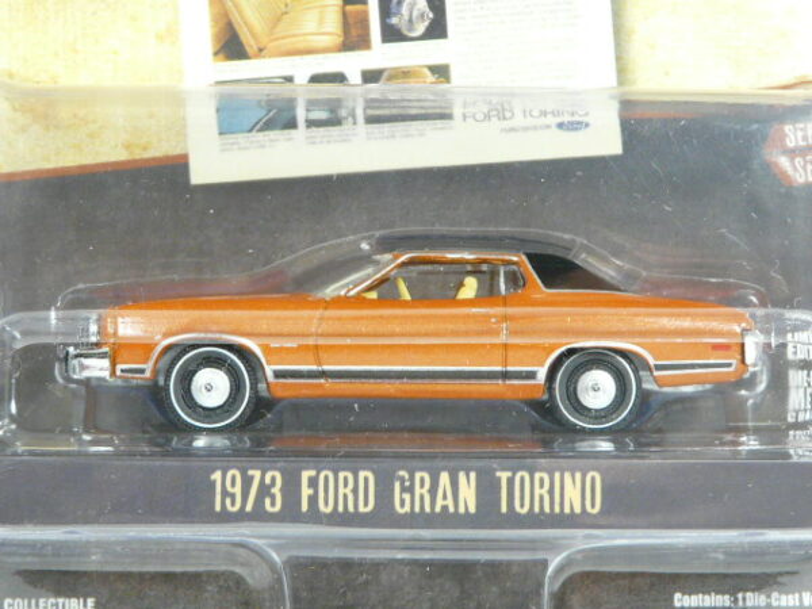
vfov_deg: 12.8
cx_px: 406
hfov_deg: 17.0
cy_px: 304
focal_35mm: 116
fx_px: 2721
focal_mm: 12
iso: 200
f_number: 3.2
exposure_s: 1/30
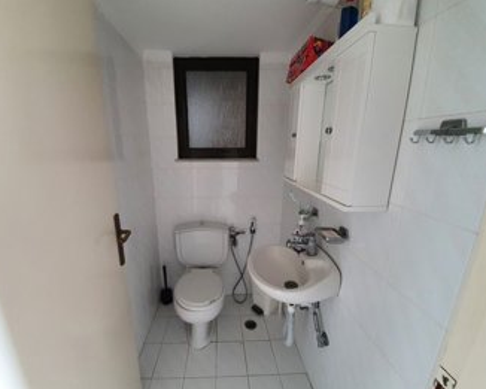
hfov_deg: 100.6
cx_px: 228
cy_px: 200
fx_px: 201
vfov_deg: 88.0
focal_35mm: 14
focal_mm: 1.8
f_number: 2.2
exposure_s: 1/50
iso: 400
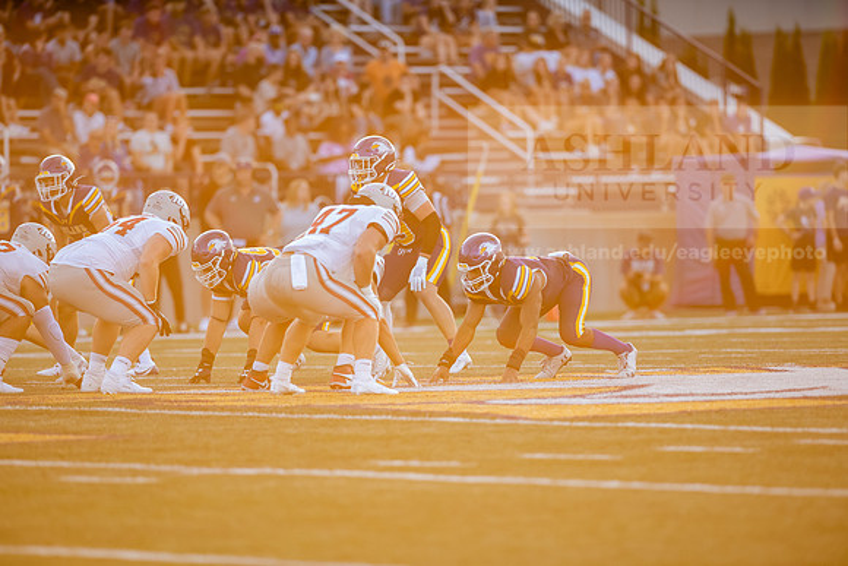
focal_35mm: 300
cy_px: 283
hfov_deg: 6.9
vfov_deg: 4.6
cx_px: 424
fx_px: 7068
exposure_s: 1/1000
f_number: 3.2
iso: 1000
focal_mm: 300
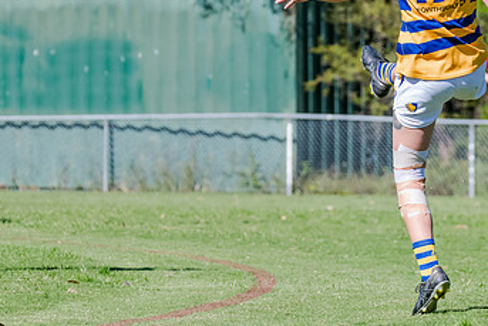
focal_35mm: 471
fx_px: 6387
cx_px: 397
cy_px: 50
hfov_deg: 4.4
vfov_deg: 2.9
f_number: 8
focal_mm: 220
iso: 800
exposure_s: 1/1600
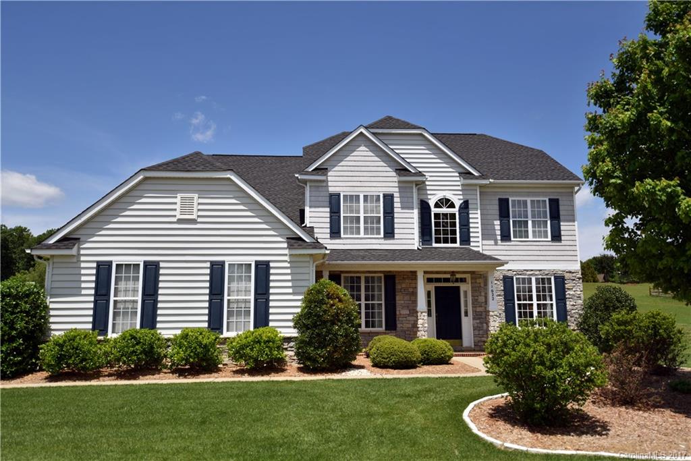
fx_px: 576
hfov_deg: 61.9
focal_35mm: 30
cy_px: 230
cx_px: 346
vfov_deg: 43.6
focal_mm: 30
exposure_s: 1/6400
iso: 200
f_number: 2.8
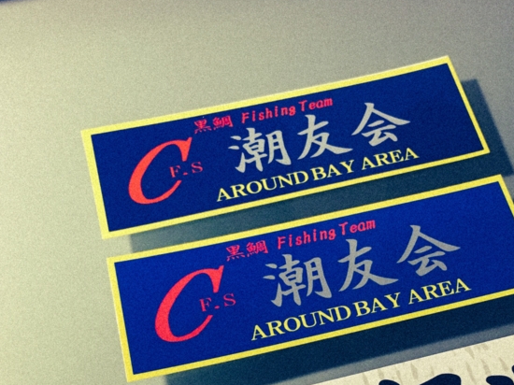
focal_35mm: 54
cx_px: 351
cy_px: 349
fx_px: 801
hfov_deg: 35.1
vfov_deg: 26.1
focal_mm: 4.15
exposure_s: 1/30
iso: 125
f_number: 2.2
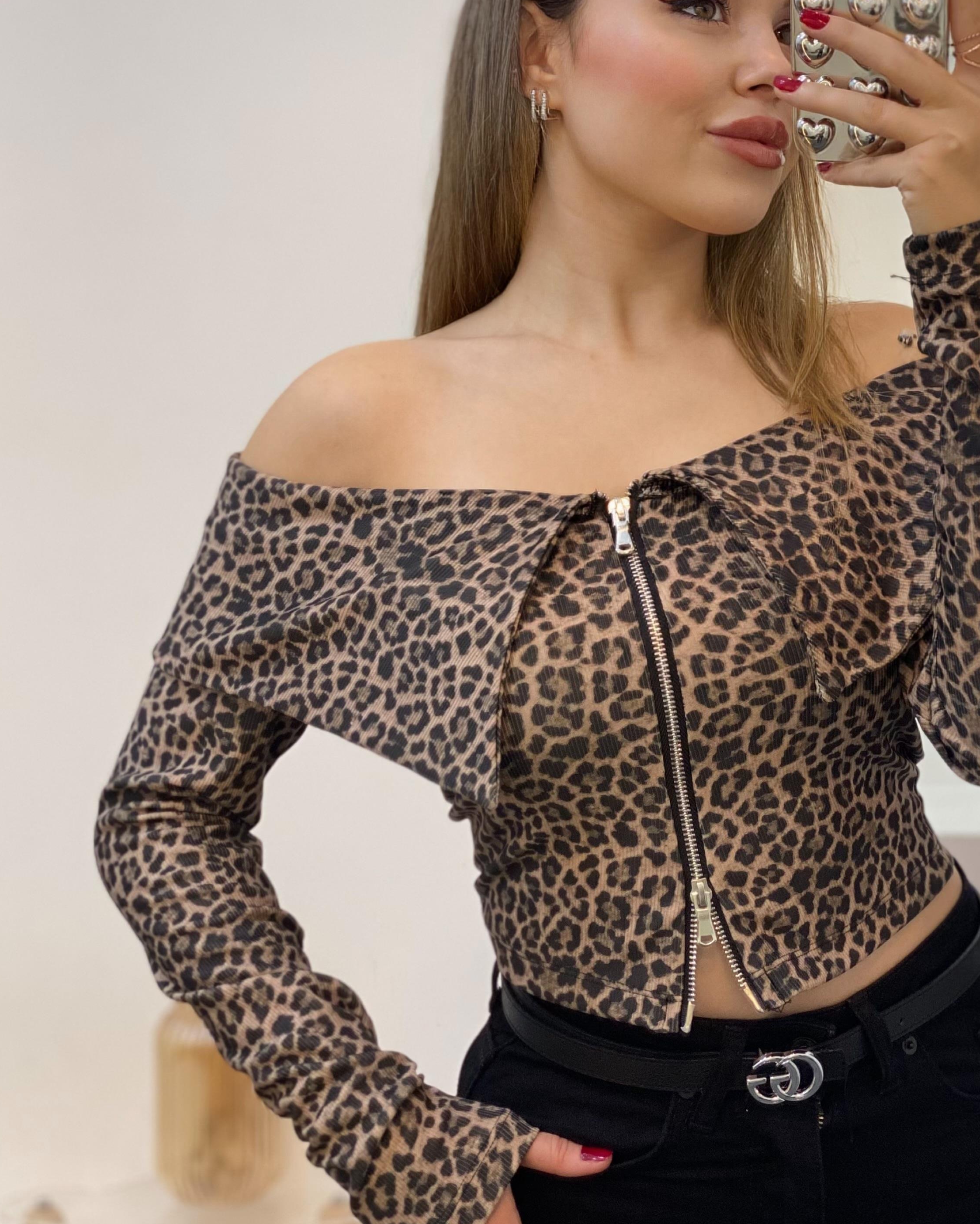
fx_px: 2646
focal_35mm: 73
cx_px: 621
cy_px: 402
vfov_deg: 25.9
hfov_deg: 20.9
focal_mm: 6
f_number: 2
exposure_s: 1/100
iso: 100
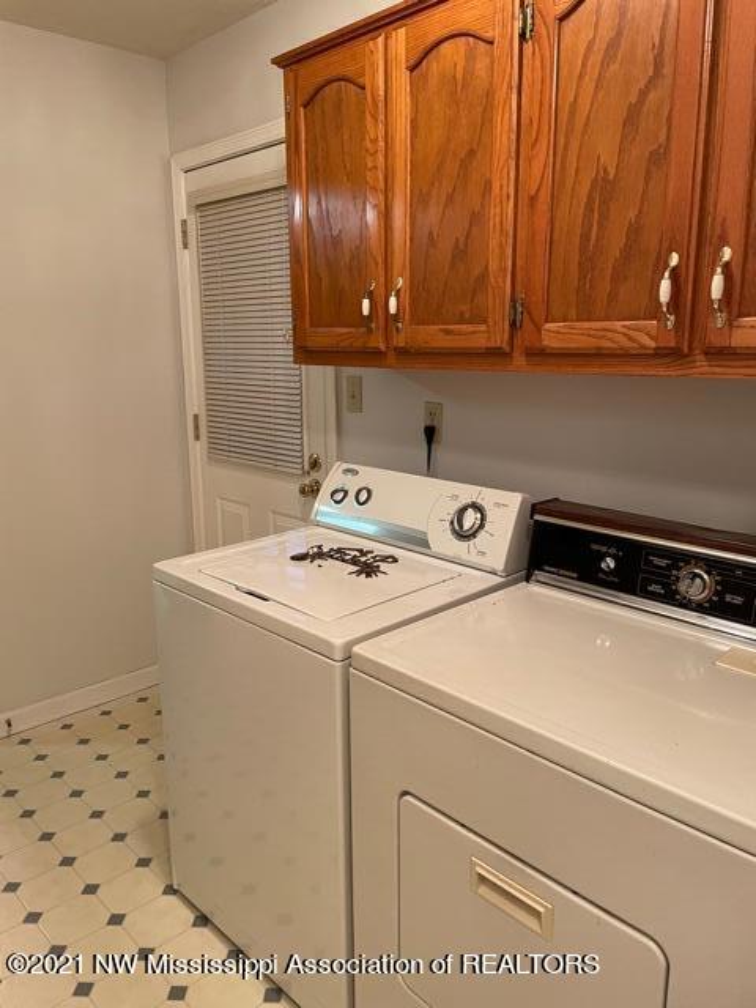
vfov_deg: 67.3
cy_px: 504
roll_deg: +0.5
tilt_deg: -11.6
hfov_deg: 53.1
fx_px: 757
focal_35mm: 26
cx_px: 378
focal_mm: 4.2
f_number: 1.6
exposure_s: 1/60
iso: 160
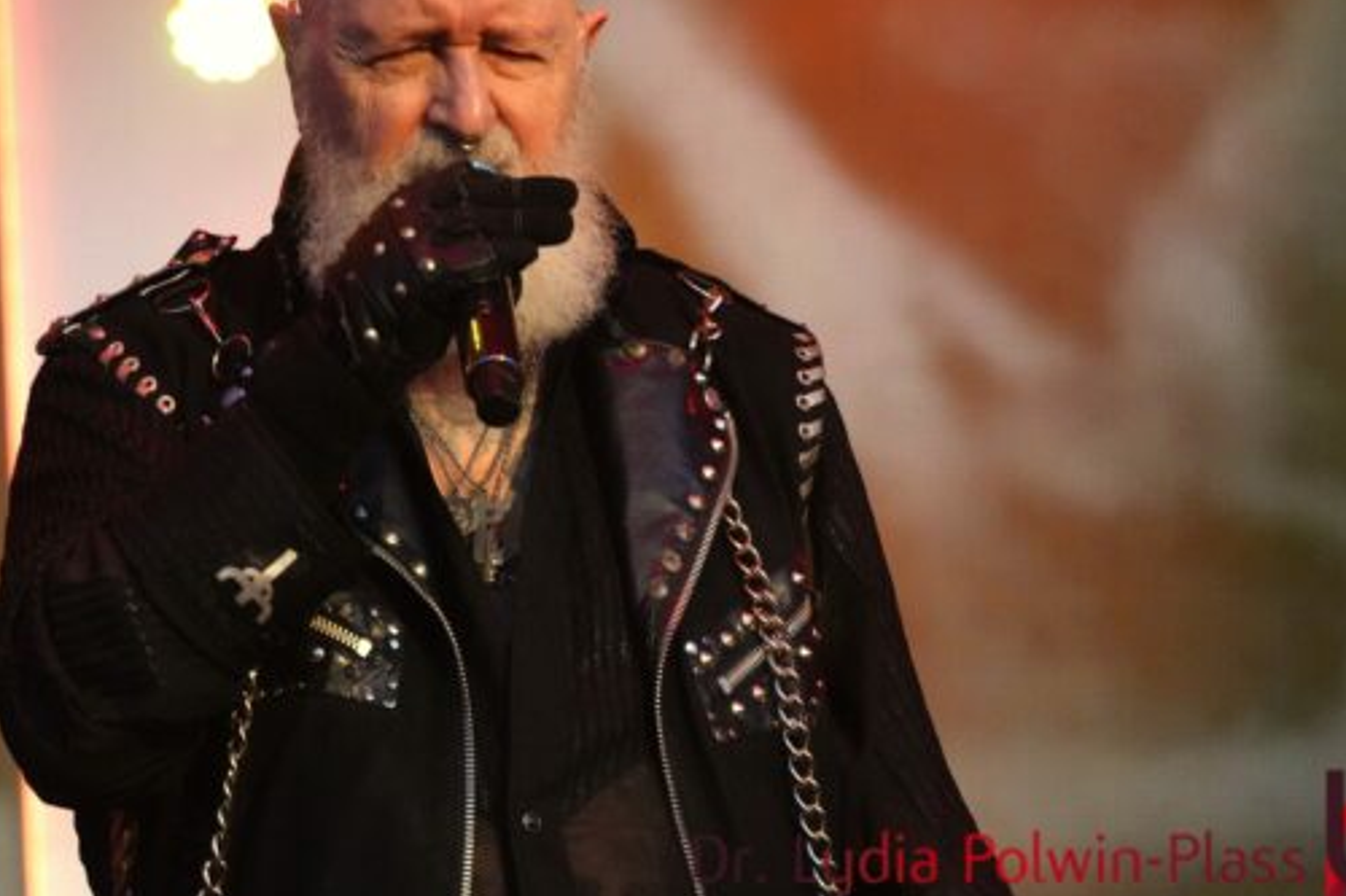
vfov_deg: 4.2
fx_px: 12138
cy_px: 452
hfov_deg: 6.3
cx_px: 468
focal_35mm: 325
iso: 6400
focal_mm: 141
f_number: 5.6
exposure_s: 1/250
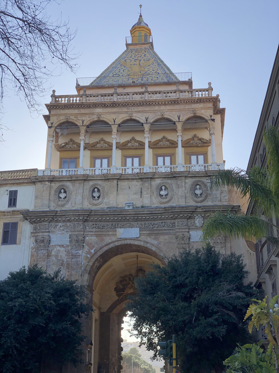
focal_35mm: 52
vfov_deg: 36.8
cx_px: 140
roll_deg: +0.5
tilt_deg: +20.4
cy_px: 186
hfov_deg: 28.0
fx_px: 559
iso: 16
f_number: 2.4
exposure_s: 1/571
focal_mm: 6
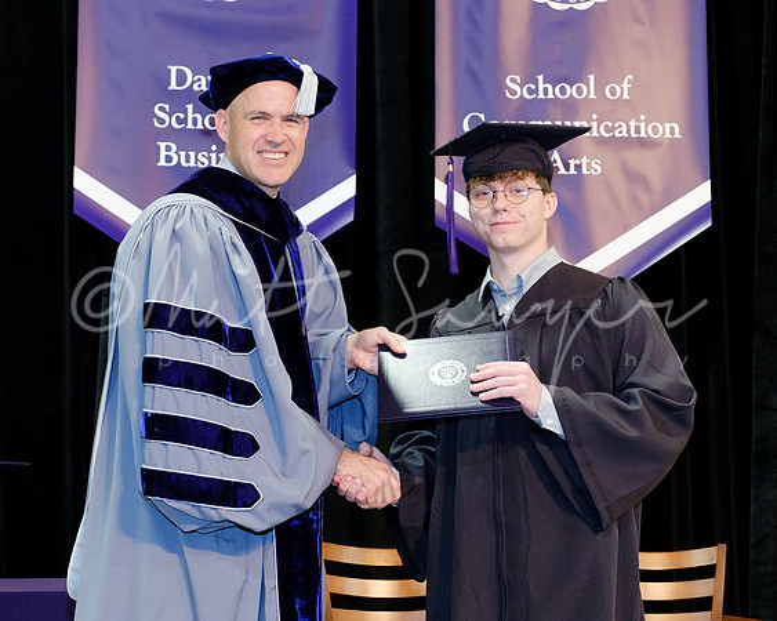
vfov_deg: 22.5
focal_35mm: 68
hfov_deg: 28.0
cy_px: 381
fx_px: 1555
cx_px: 382
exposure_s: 1/125
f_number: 4
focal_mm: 27.4
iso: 1600
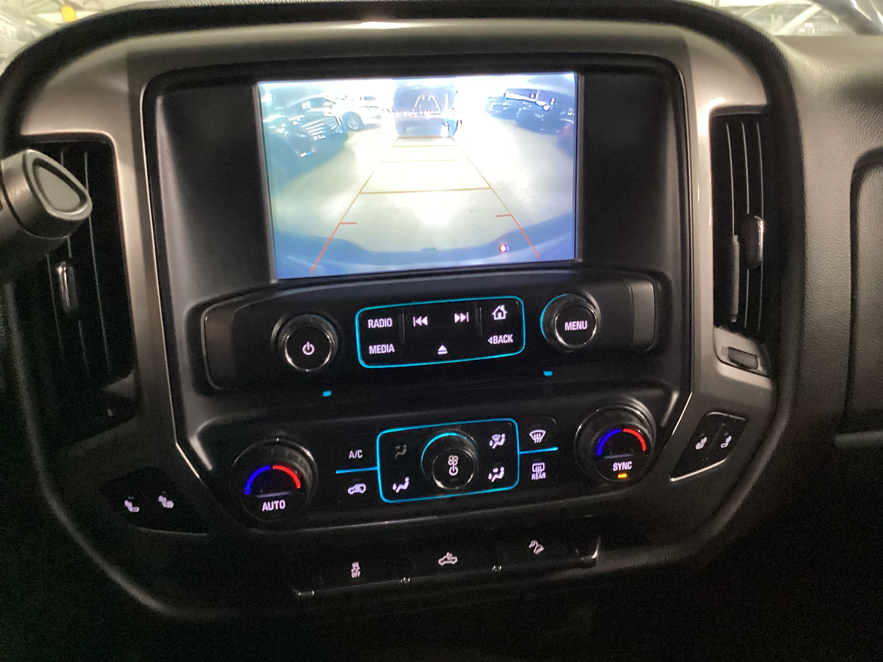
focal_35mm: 31
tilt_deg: -22.3
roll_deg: -0.5
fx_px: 791
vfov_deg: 45.4
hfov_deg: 58.4
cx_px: 442
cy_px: 331
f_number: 2.4
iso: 500
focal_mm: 3.3
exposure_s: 1/25
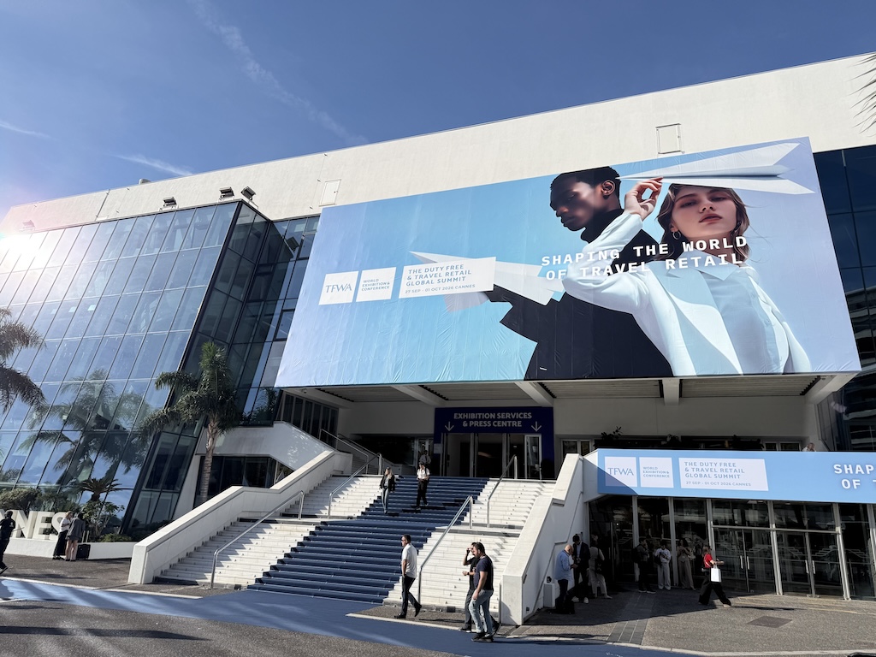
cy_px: 328
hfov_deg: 71.6
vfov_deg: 56.8
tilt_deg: +16.4
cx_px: 438
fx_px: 607
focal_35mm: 24
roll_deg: -1.3
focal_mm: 6.76
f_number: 1.78
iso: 80
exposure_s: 1/7353
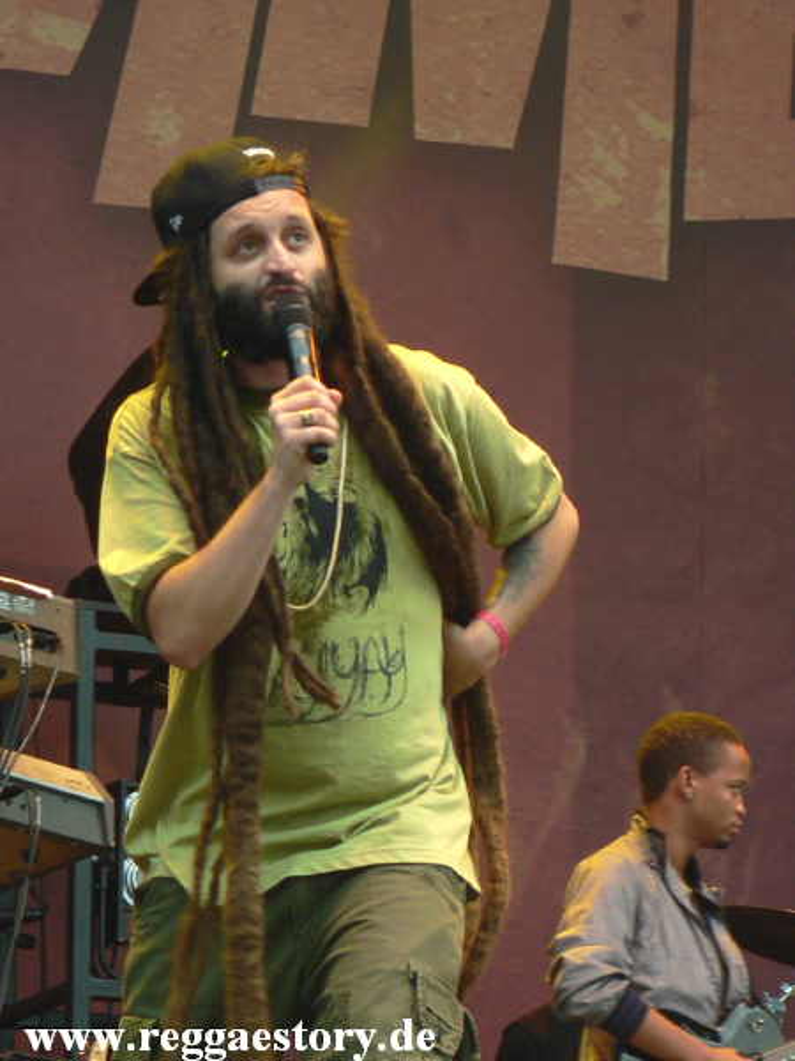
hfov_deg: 12.6
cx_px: 398
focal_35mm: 118
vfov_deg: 16.7
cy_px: 530
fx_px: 3613
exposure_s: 1/60
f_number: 3.2
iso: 100
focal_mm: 20.3
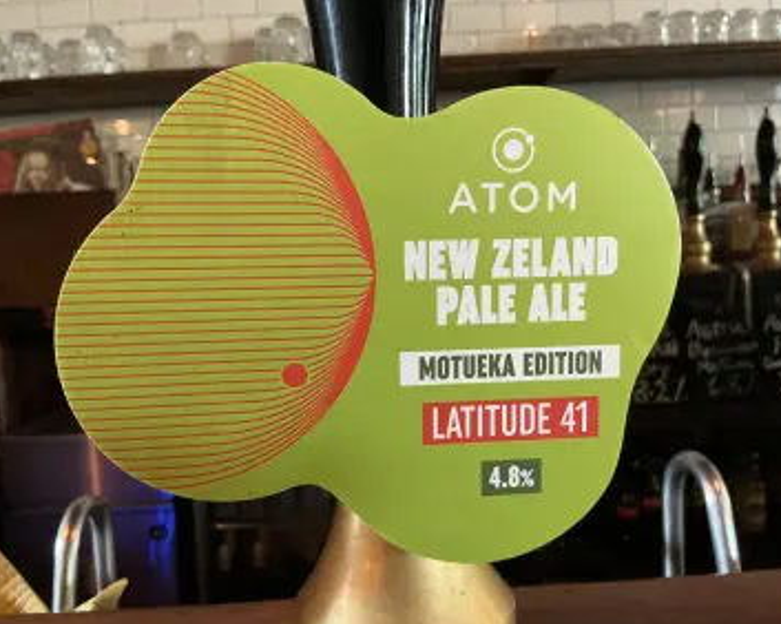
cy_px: 325
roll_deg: +3.3
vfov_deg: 47.1
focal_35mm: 31
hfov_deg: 57.2
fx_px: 716
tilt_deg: -7.1
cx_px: 369
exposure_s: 1/30
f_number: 1.8
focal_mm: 3
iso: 400
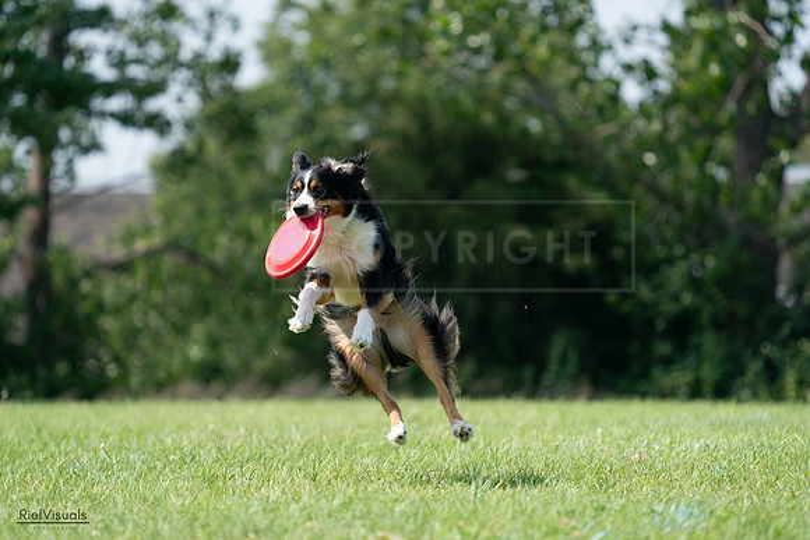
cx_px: 405
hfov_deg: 5.4
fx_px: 8529
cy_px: 270
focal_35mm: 379
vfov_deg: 3.6
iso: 1600
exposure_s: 1/4000
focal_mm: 379
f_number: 6.3
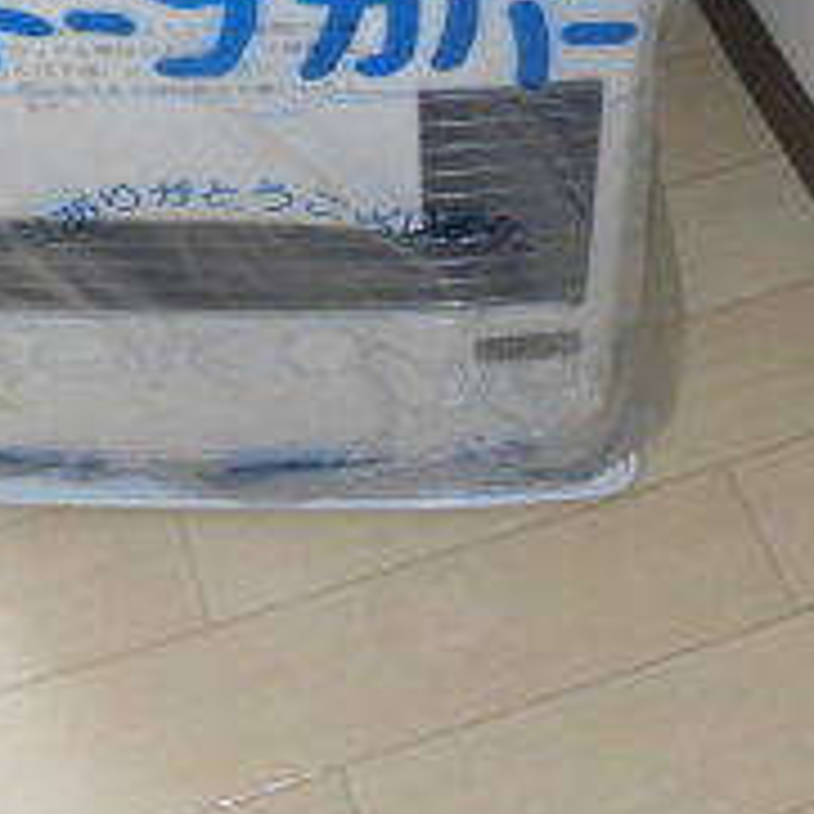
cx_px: 310
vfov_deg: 21.4
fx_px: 1995
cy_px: -175
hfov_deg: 23.0
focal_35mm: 75
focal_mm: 4.3
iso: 100
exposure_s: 1/60
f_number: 3.1
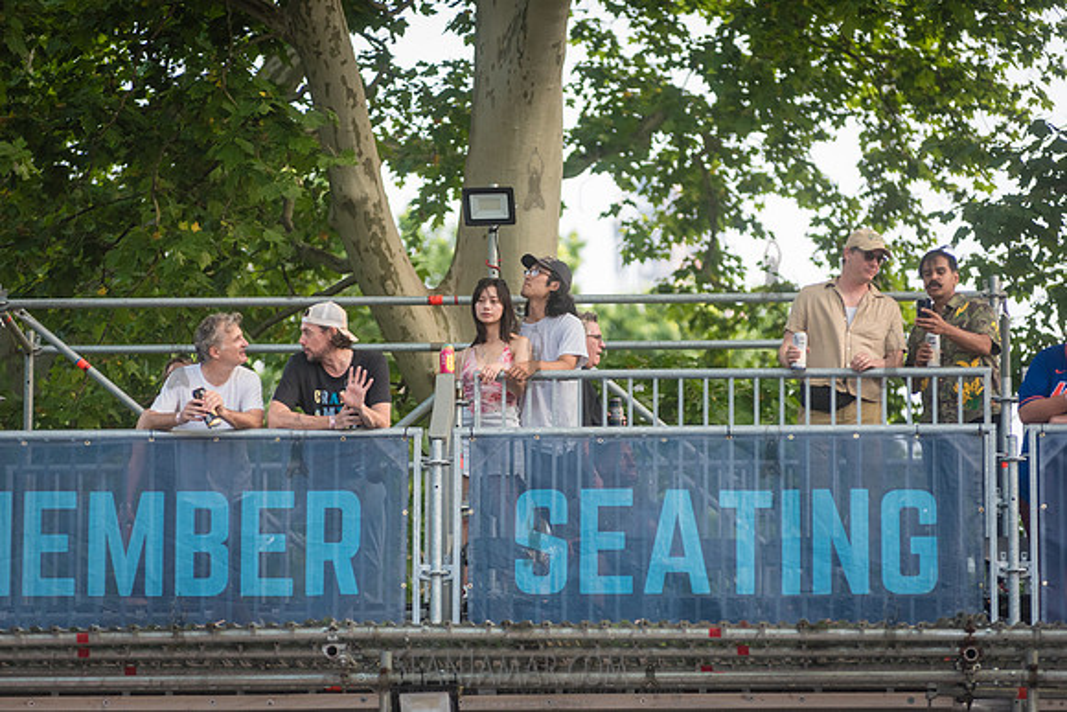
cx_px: 534
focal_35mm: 200
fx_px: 5929
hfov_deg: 10.3
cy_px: 356
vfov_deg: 6.9
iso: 1000
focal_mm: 200
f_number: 4
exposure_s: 1/320
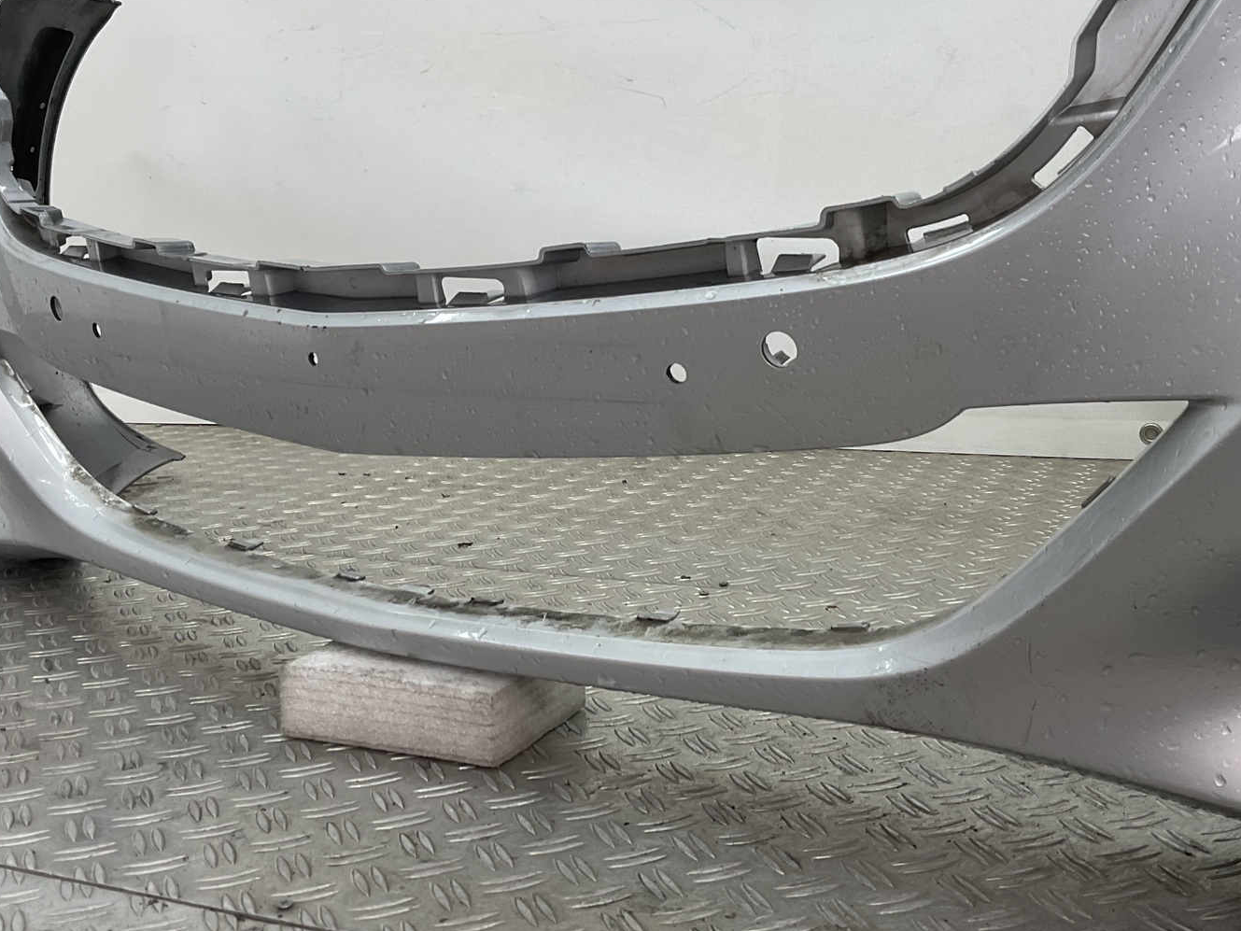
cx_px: 637
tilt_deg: -9.2
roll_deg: +1.1
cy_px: 386
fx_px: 1578
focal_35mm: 44
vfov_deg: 32.8
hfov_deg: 42.9
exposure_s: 1/120
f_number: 1.8
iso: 20
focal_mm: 3
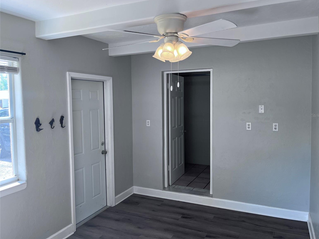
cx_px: 165
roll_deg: +0.9
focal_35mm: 27
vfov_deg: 51.3
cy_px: 115
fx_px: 249
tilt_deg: -1.4
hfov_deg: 65.3
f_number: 1.6
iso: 40
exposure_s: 1/120
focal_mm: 5.1
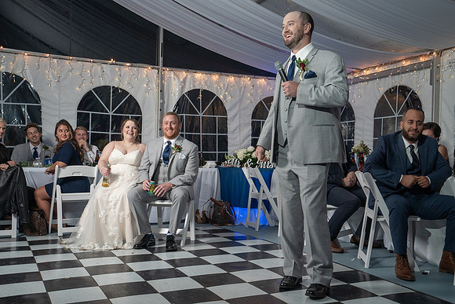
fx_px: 507
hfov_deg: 48.3
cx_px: 248
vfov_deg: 33.3
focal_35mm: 40
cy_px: 161
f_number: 5.6
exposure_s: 1/250
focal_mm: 35
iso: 2000
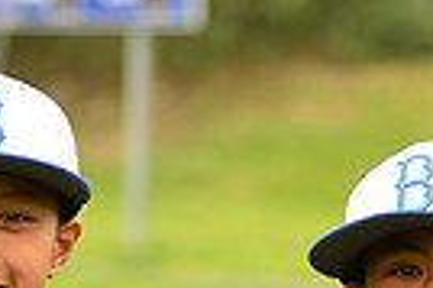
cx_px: 375
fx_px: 6511
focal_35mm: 542
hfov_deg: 3.8
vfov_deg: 2.5
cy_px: 393
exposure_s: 1/250
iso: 160
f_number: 5
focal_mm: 125
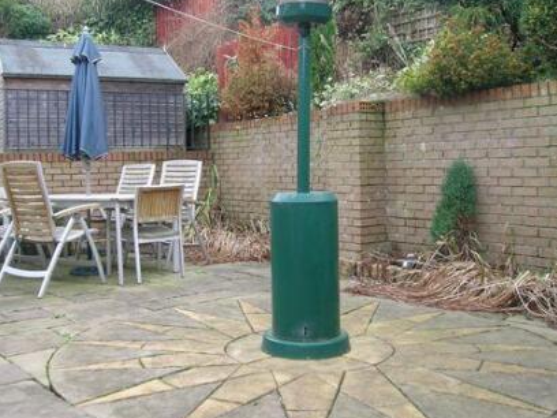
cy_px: 180
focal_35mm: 40
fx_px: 644
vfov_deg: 35.9
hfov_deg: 46.7
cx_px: 244
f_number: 3.1
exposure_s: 1/70.9
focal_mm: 5.8
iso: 50
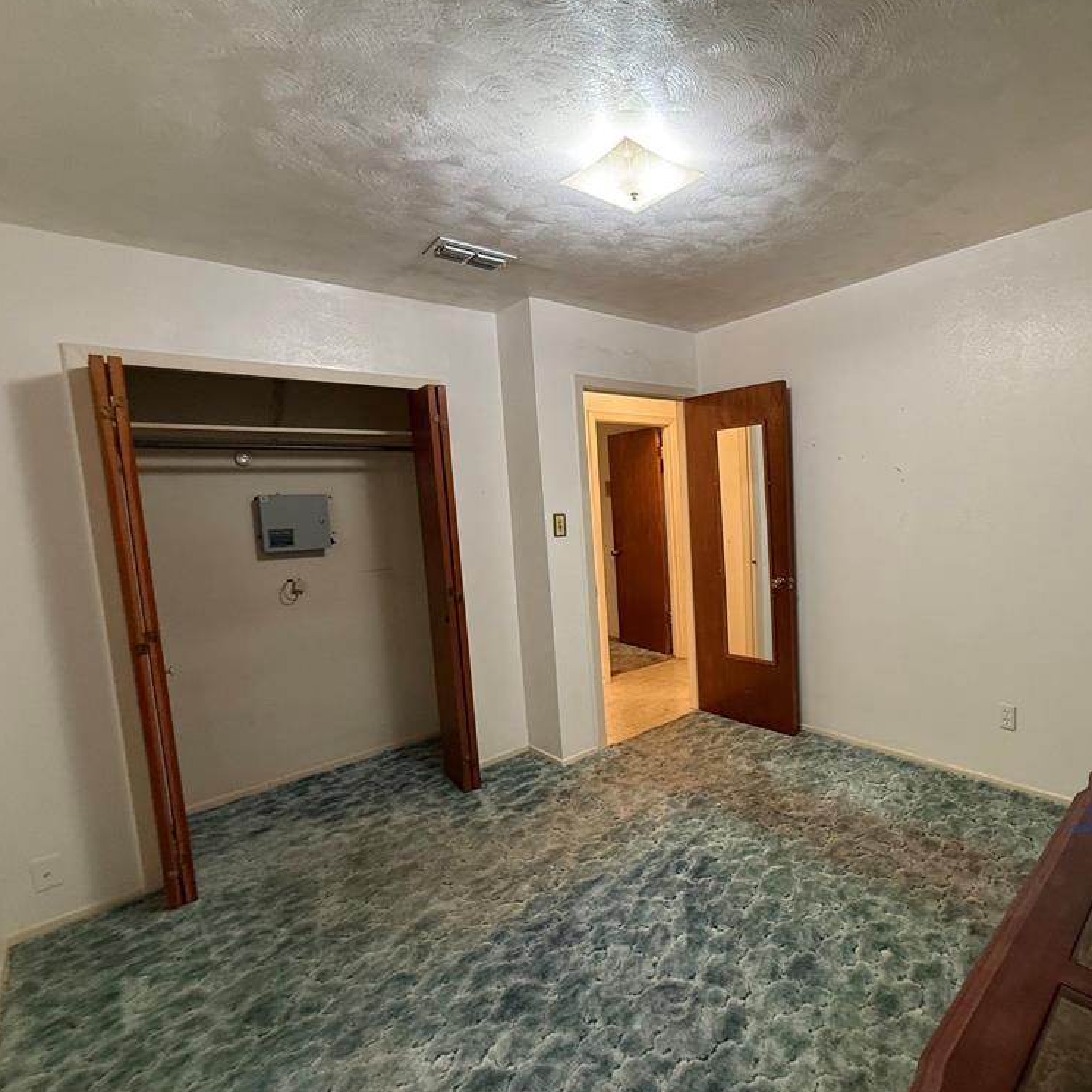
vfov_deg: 84.0
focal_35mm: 17
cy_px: 545
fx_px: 607
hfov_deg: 81.4
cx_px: 721
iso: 320
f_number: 2.2
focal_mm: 2.22
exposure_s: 1/60
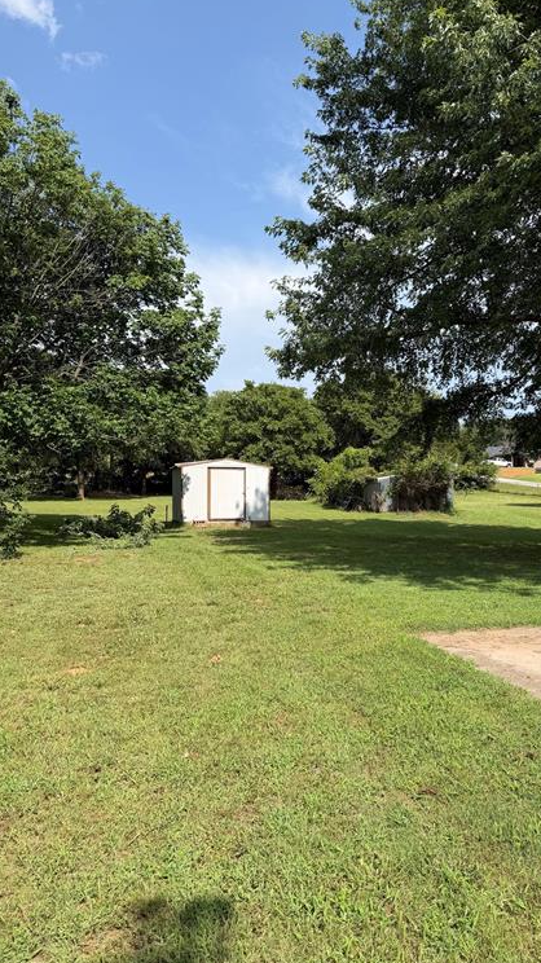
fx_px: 689
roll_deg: +1.2
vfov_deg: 69.9
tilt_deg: +0.4
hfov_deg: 42.7
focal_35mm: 27
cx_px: 324
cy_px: 483
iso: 80
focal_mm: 6.76
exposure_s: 1/3145
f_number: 1.78
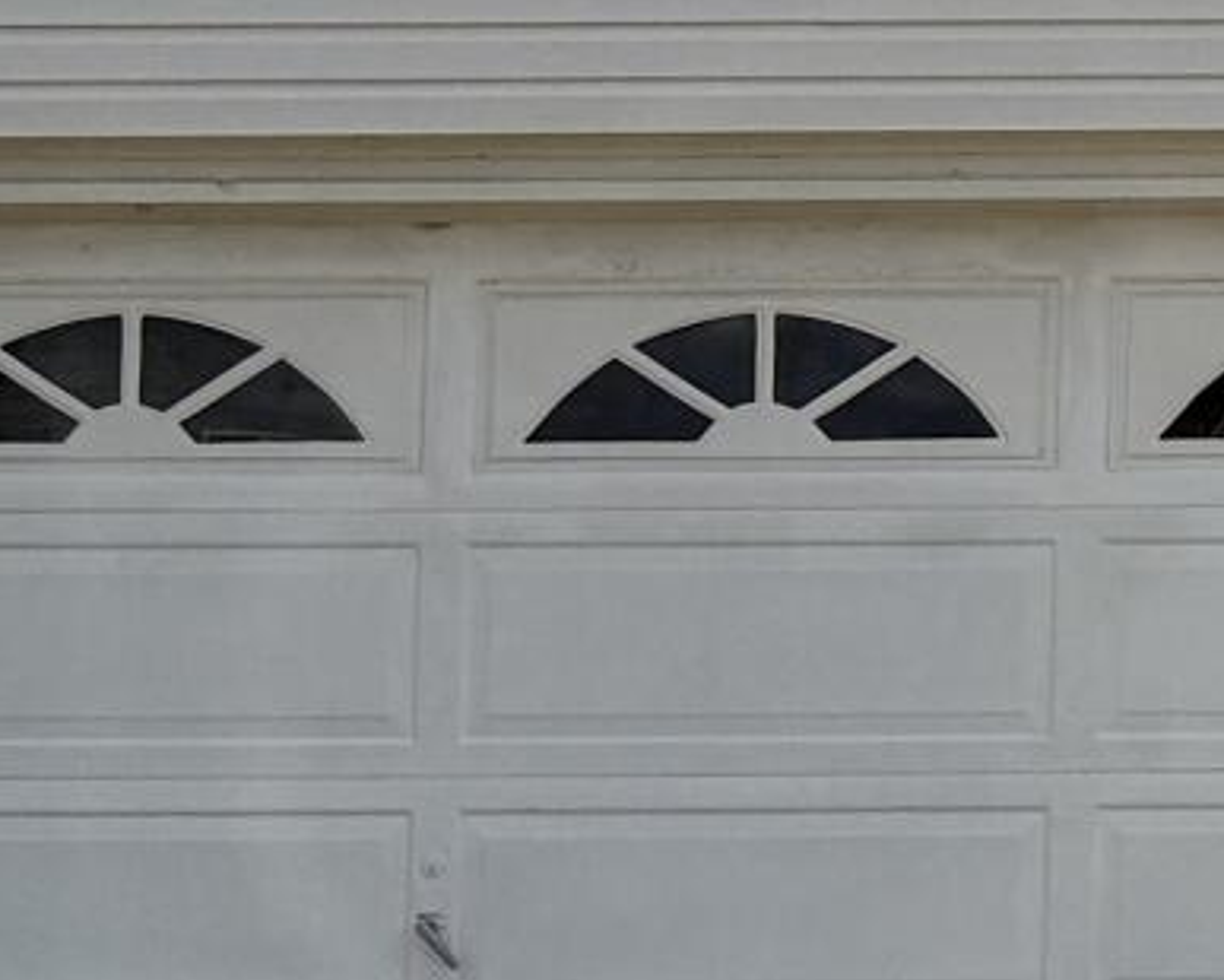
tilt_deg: +4.6
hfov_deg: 9.5
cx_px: 2848
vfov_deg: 8.4
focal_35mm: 182
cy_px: -70
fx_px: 6595
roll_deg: -0.1
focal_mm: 6.76
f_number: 1.78
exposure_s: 1/9091
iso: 100
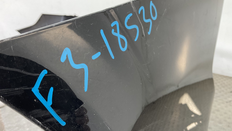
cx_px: 116
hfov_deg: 61.0
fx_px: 197
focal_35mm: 32
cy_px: 83
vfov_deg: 36.4
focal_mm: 3
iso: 50
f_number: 1.8
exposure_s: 1/100
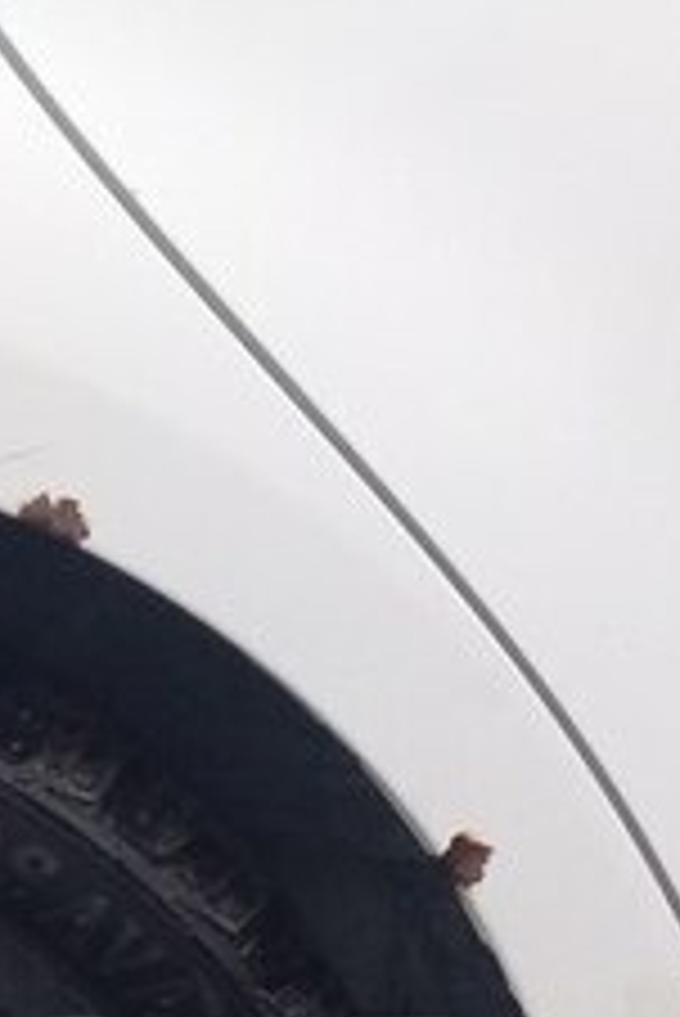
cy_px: 1087
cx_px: -9
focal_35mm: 94
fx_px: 2659
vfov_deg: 20.7
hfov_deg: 14.3
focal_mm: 3.3
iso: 100
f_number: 2.2
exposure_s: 1/100
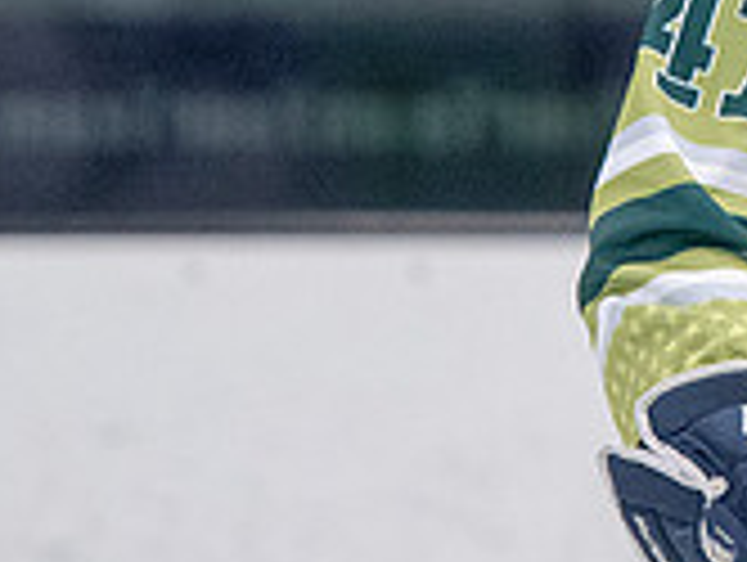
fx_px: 26106
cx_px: 1097
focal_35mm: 1208
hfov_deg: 1.6
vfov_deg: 1.2
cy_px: -150
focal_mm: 200
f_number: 3.5
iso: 2000
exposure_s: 1/800
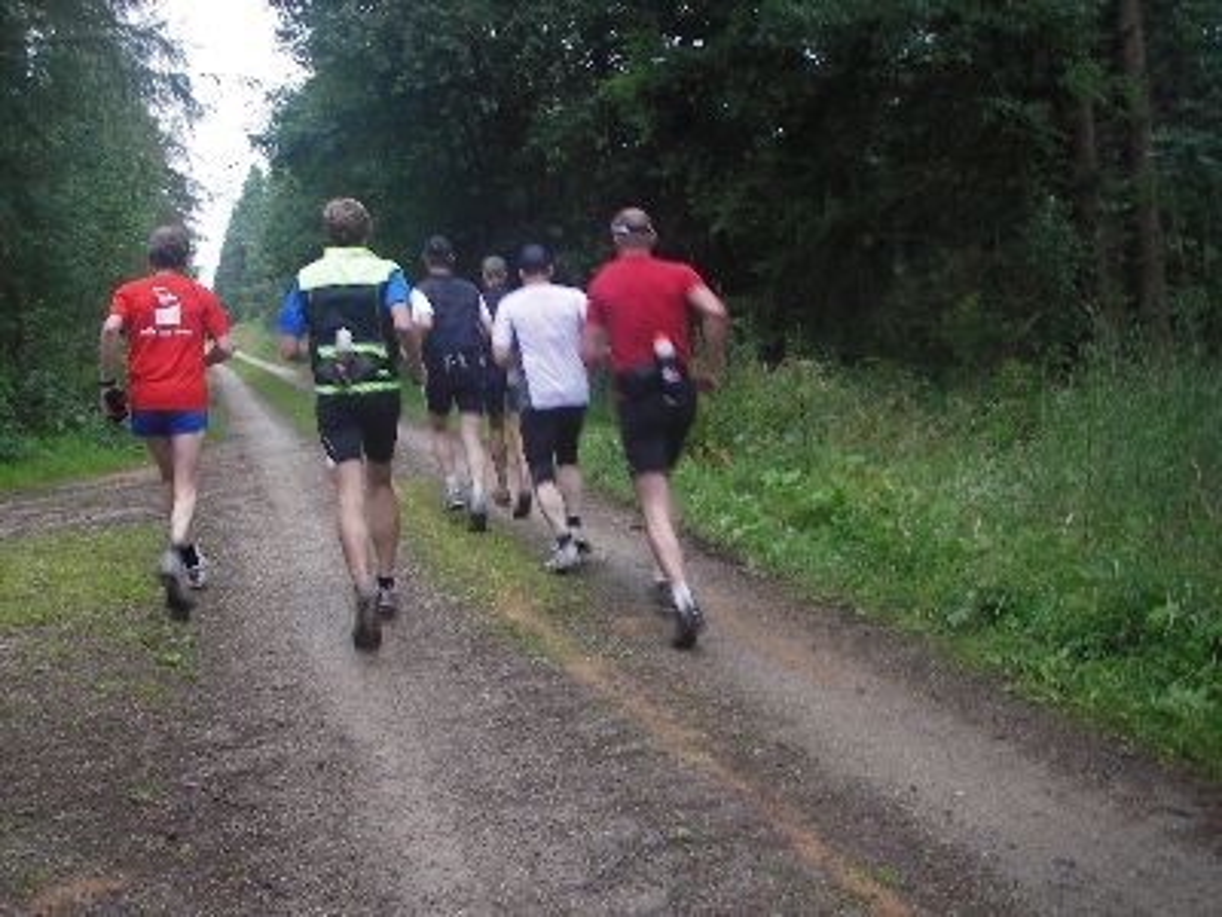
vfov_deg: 37.7
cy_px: 458
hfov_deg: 49.0
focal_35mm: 38
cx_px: 611
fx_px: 1341
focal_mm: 6.3
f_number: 3.3
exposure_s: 1/30
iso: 64
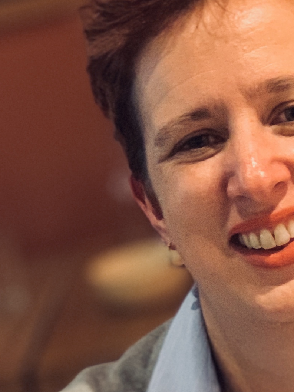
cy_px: 442
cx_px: 353
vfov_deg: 12.4
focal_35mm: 156
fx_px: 1766
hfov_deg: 9.4
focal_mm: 6
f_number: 2.4
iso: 320
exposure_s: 1/33
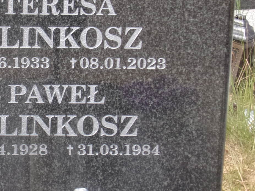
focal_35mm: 151
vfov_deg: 9.8
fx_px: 1112
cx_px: 40
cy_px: 93
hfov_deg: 13.0
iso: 80
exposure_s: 1/240
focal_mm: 9.8
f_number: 4.3
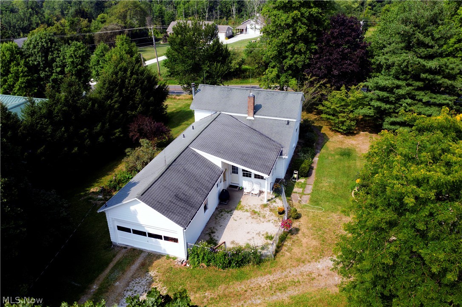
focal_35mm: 28
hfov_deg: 65.5
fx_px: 359
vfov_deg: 46.4
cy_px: 154
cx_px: 231
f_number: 4
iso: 100
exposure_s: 1/100
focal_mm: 10.26
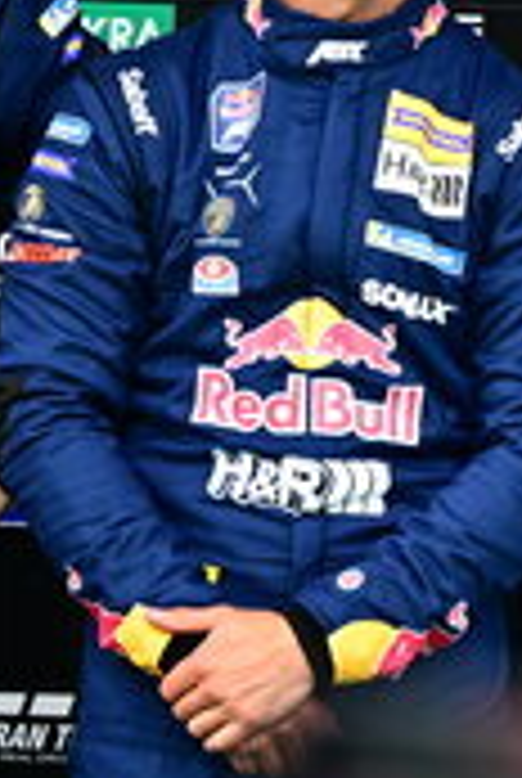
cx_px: 1638
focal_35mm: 715
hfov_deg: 1.9
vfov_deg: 2.9
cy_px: -79
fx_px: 15488
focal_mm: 155
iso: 400
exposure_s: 1/500
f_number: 4
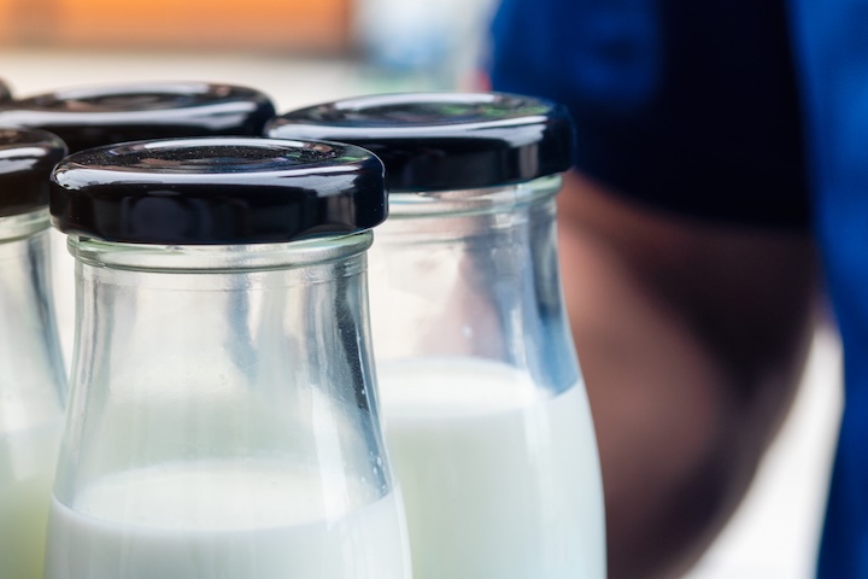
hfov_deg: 14.7
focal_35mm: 138
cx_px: 34
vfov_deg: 9.9
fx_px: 3327
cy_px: 391
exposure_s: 1/100
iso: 160
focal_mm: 50
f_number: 5
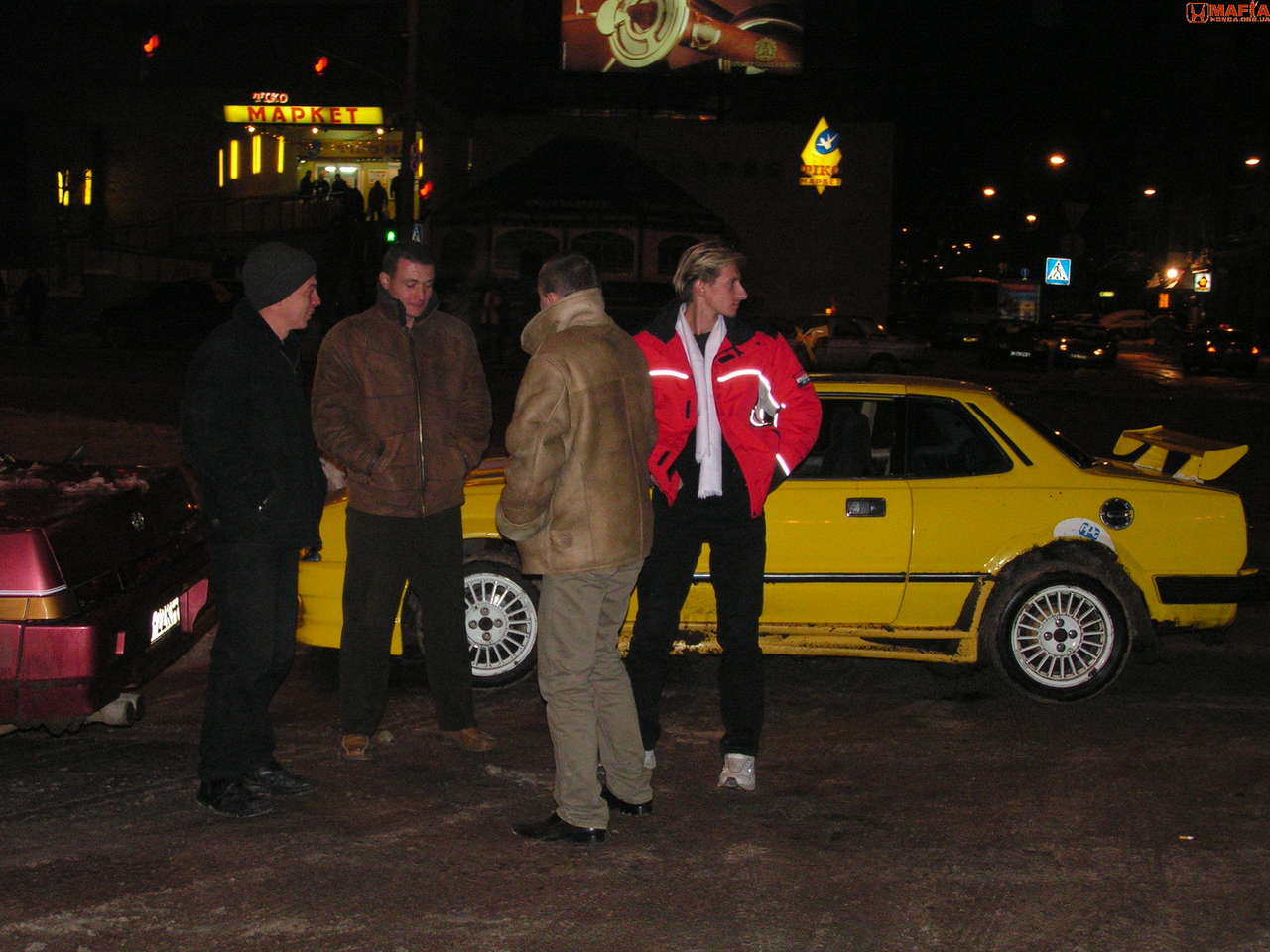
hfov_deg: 35.5
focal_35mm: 54
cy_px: 476
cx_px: 635
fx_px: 1981
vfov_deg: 27.0
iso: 200
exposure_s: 1/60
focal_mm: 9
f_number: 3.2
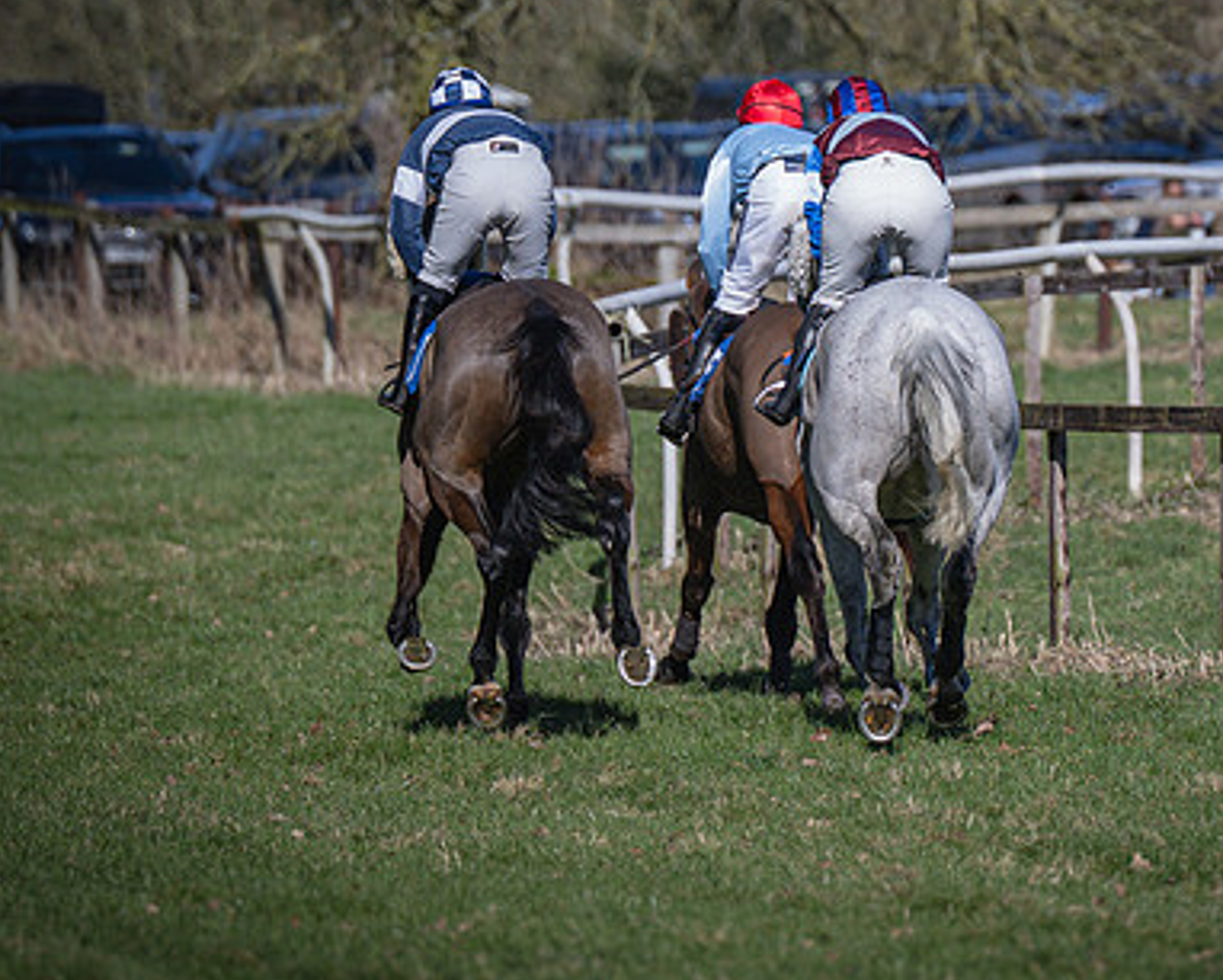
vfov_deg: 2.6
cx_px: 956
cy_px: 214
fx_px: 21439
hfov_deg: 3.3
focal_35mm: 592
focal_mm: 200
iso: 400
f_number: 2.8
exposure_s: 1/6400
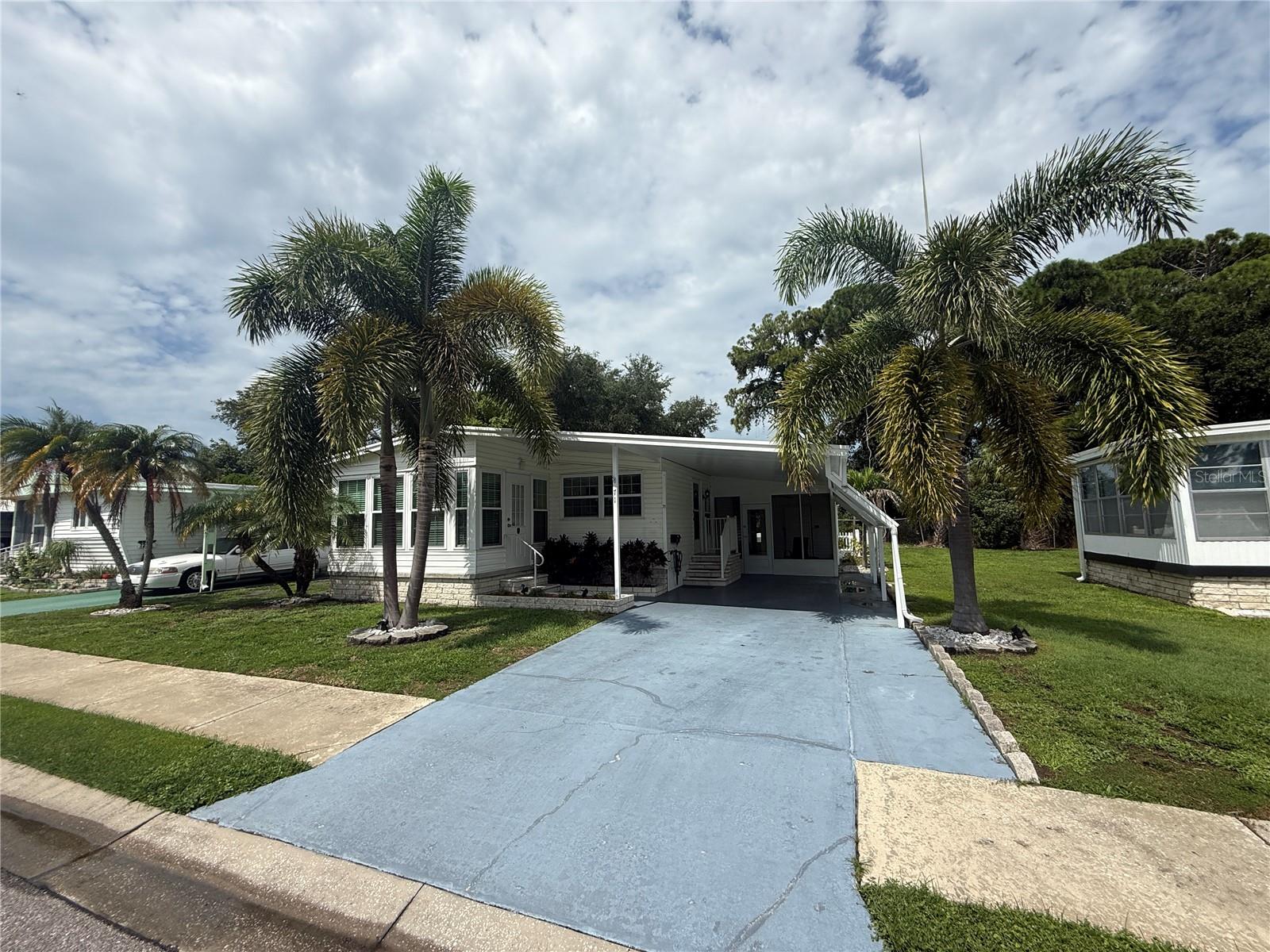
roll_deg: +2.0
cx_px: 635
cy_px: 476
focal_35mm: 14
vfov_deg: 85.7
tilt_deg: +7.8
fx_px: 514
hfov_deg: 102.1
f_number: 2.2
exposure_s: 1/3125
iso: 50
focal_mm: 2.22
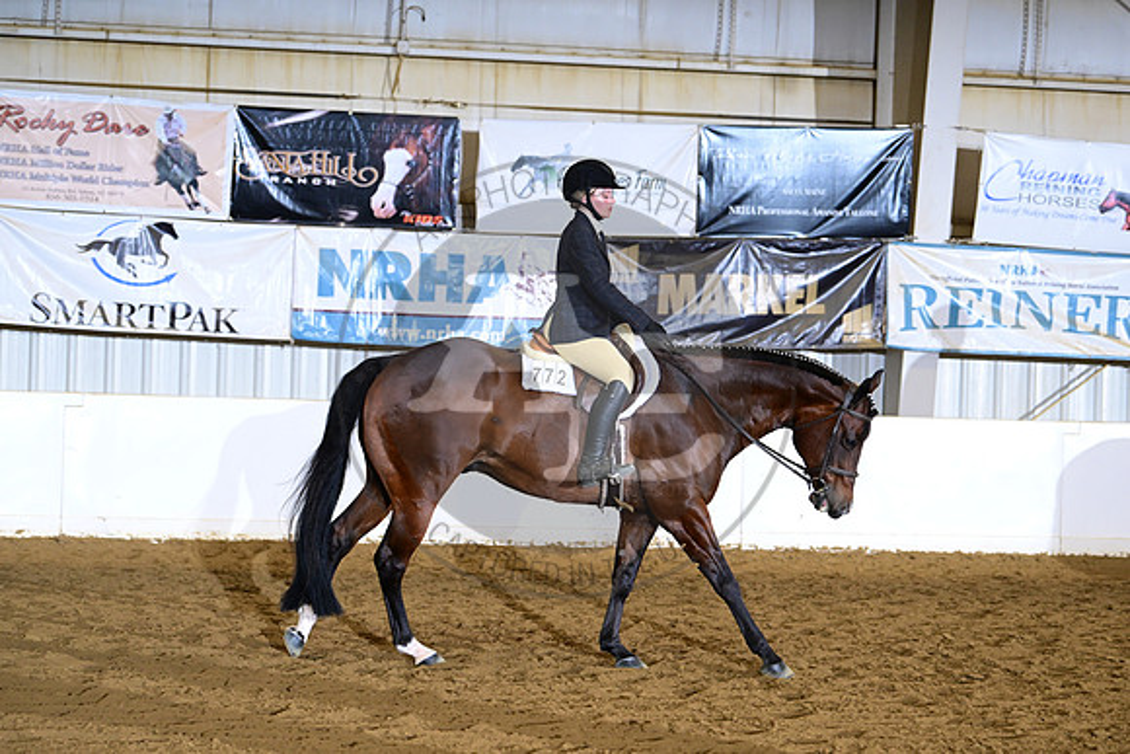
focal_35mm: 102
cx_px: 565
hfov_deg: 20.0
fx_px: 3202
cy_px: 377
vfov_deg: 13.4
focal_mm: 102
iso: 2500
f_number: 4
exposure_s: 1/200
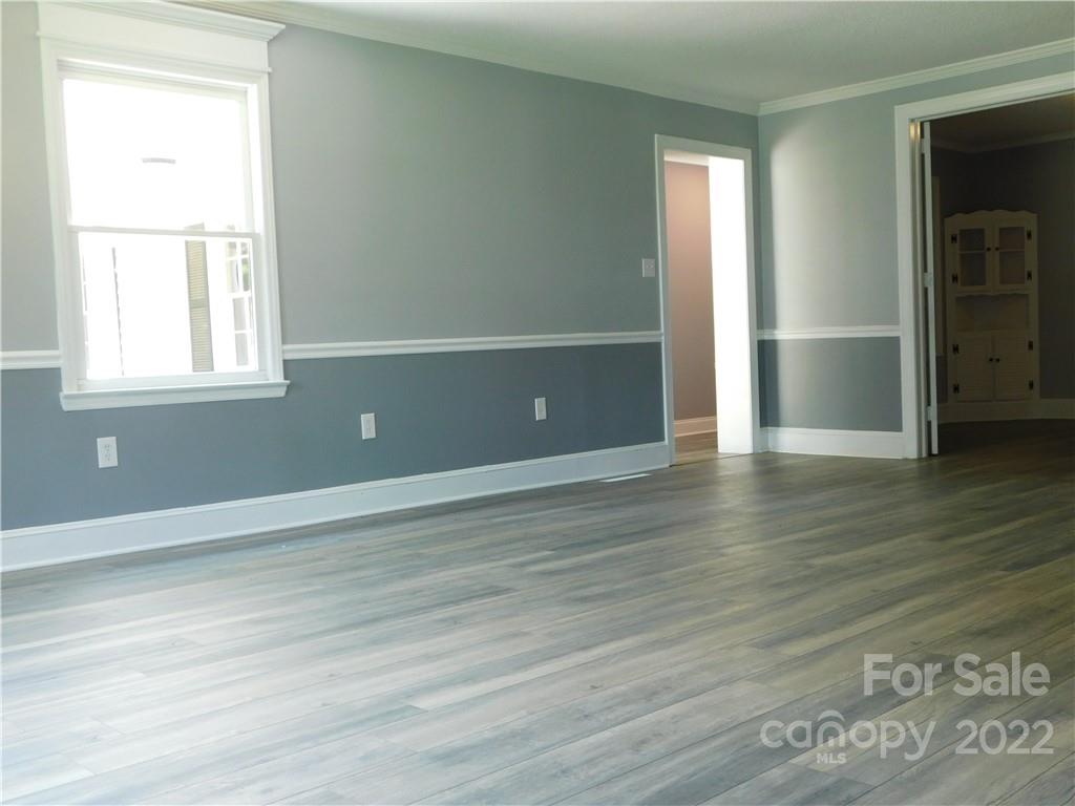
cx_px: 538
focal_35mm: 36
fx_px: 1118
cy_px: 403
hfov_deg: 51.4
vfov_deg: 39.7
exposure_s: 1/30
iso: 200
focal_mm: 6.3
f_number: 3.5
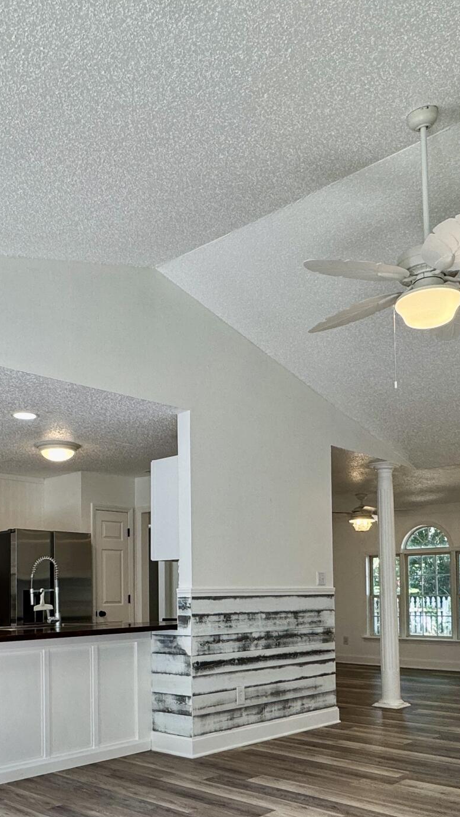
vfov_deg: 57.7
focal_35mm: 33
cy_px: 565
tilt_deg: +1.2
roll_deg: -0.1
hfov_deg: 35.4
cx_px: 164
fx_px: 716
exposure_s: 1/120
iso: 64
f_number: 2.2
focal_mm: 2.22
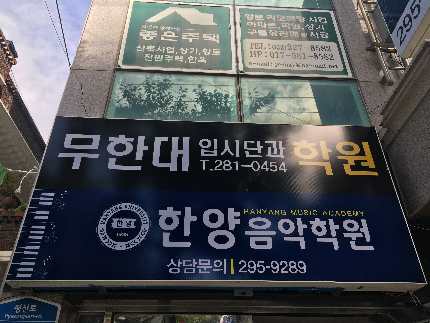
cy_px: 162
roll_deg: +0.3
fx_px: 360
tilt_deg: +32.2
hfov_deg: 61.7
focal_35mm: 29
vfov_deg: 48.2
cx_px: 215
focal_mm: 4.15
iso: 25
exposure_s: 1/651
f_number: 2.2
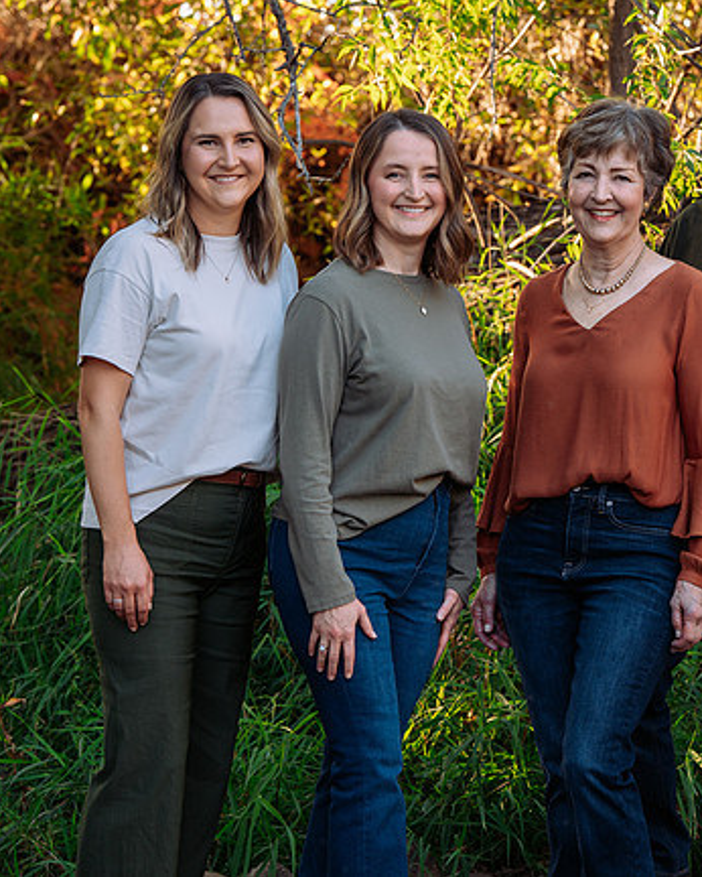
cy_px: 437
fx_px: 3789
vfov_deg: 13.2
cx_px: 499
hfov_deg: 10.6
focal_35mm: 146
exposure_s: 1/200
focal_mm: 103
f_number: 5
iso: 800
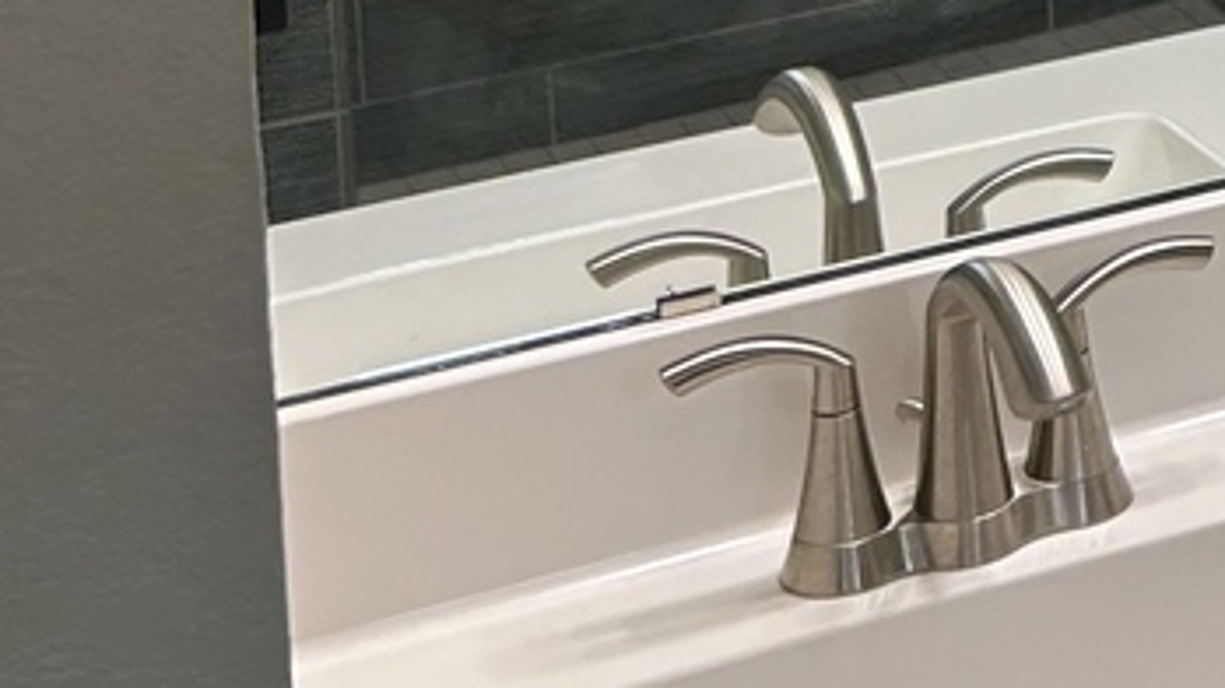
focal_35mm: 117
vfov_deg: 9.4
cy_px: -860
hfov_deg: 16.0
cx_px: 2081
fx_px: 3799
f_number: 1.5
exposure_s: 1/120
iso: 50
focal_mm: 5.7
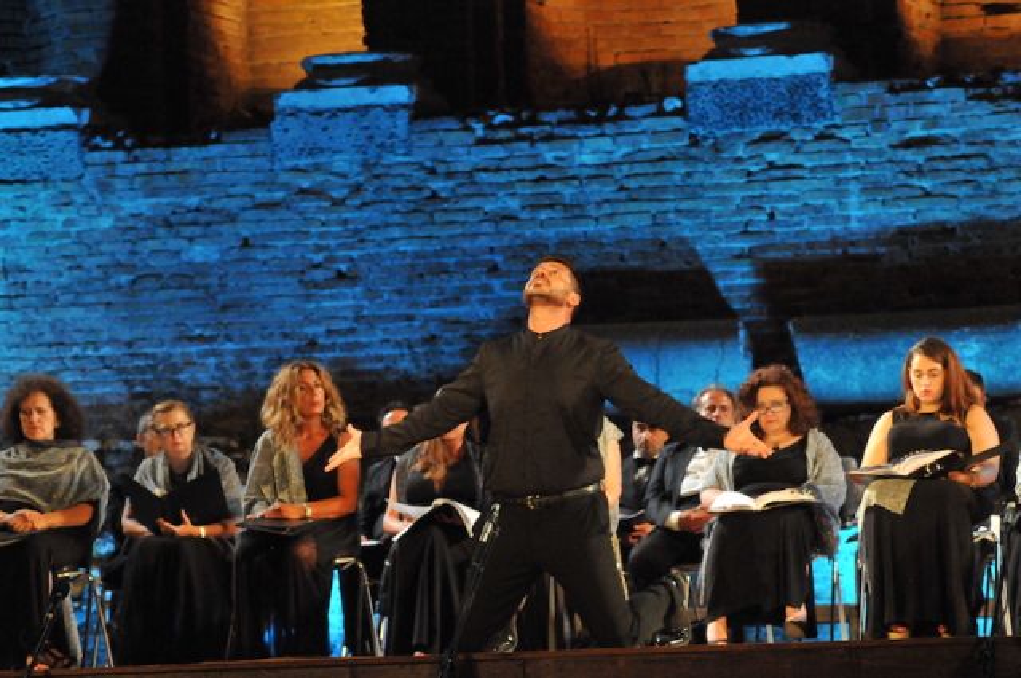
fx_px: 5311
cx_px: 510
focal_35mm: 188
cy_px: 339
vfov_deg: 7.3
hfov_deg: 11.0
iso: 3200
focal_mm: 125
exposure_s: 1/100
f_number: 5.6
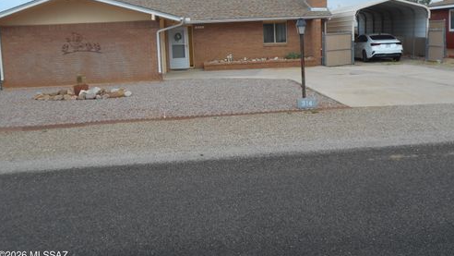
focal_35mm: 41
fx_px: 494
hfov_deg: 49.4
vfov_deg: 28.9
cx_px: 228
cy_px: 98
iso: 80
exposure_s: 1/800
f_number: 3.9
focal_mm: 6.7
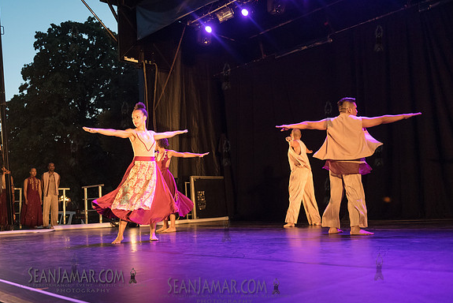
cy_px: 169
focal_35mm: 36
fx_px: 453
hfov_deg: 53.0
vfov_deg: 36.9
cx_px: 200
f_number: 2.8
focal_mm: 32
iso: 5000
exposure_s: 1/250
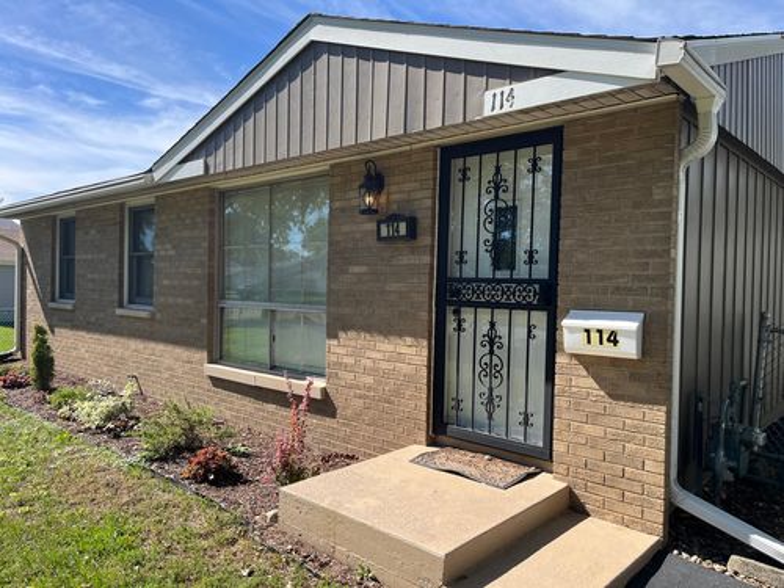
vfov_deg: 53.1
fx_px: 589
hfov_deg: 67.3
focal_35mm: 26
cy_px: 294
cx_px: 392
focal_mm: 5.1
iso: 50
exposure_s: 1/1890
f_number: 1.6
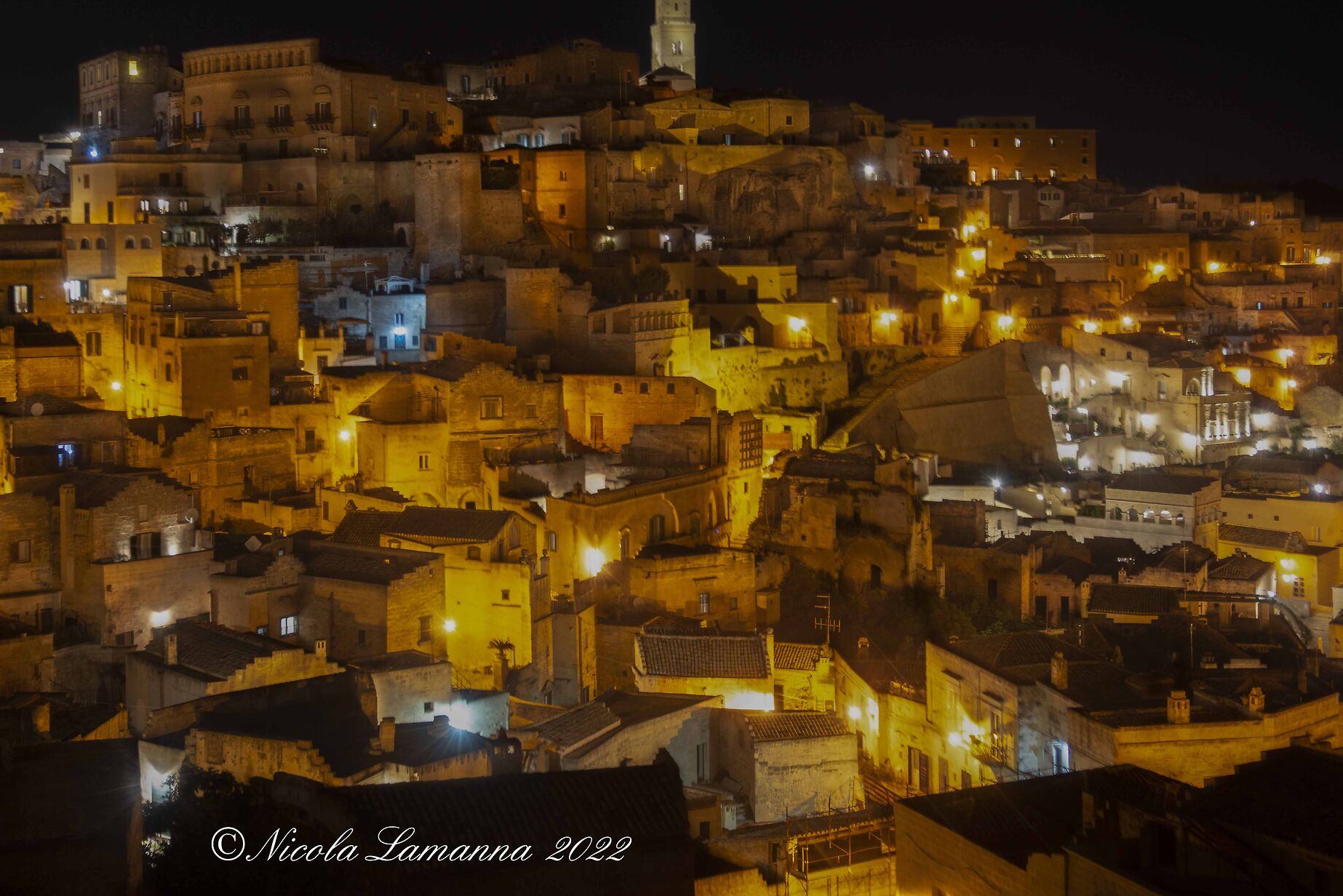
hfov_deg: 38.0
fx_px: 1940
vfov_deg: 25.9
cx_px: 536
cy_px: 314
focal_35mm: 52
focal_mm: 40
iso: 320
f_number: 8
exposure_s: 8
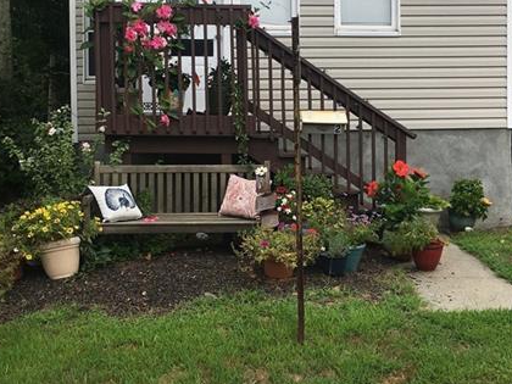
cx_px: 274
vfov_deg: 27.5
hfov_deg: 36.2
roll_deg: -2.0
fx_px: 784
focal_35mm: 53
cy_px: 154
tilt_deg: +0.6
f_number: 2.2
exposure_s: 1/400
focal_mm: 4.15
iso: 25
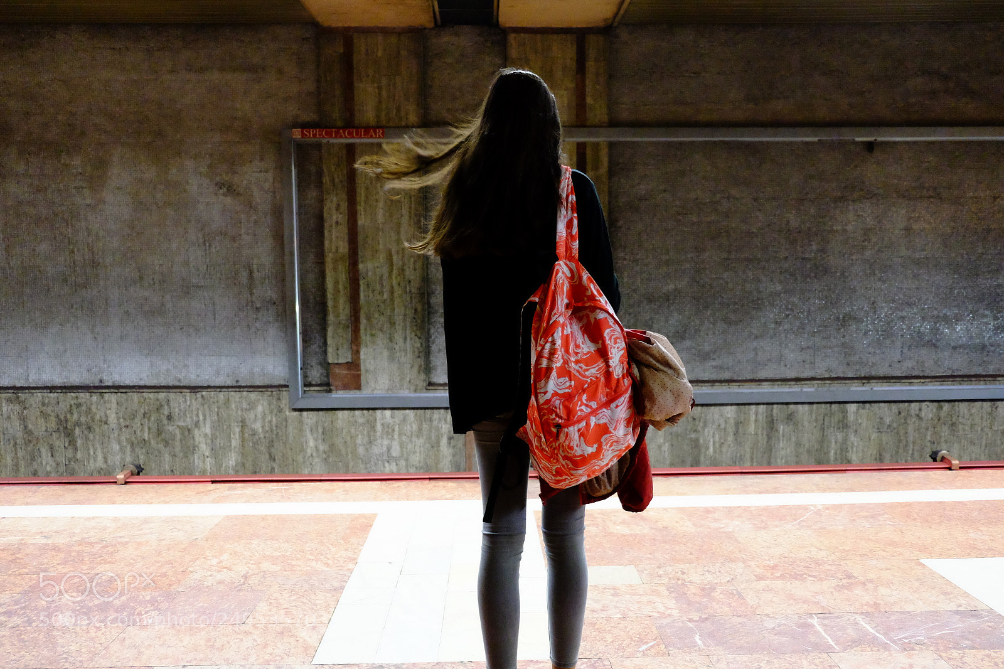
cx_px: 502
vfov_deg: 47.9
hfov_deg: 67.4
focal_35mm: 27
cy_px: 334
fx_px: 753
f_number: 2.8
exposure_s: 1/60
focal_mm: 18
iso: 5000
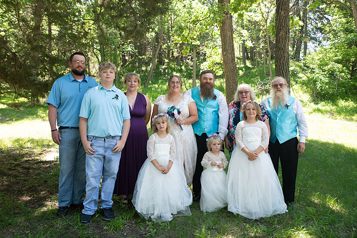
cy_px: 119
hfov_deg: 63.6
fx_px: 288
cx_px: 178
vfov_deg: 45.0
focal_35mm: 29
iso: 250
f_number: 5
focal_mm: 29
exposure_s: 1/125
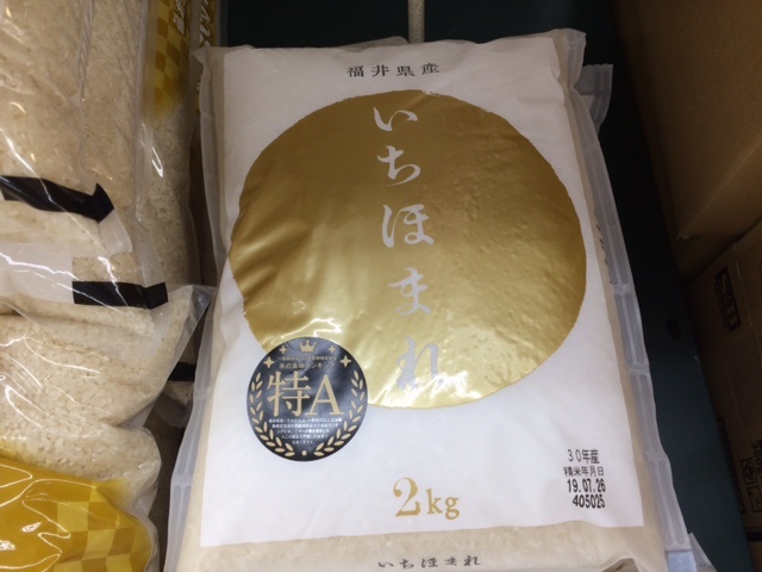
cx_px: 381
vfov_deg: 48.2
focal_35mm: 29
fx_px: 638
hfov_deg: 61.7
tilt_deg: -68.0
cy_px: 286
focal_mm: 4.15
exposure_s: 1/60
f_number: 2.2
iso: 50
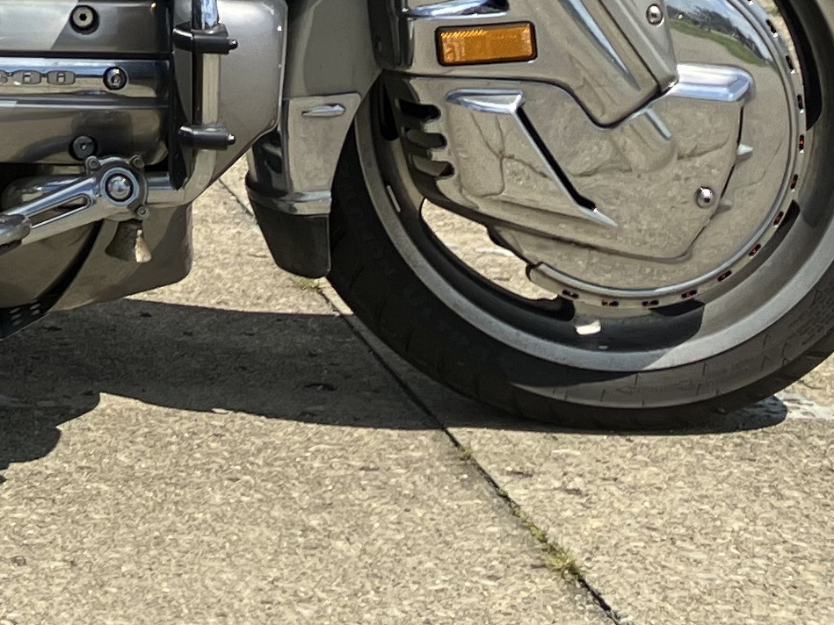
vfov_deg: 11.2
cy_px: -653
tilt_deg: +4.2
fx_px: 2867
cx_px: -529
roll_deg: +1.5
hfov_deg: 15.0
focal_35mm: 119
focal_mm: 3.99
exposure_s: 1/1799
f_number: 1.8
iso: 32
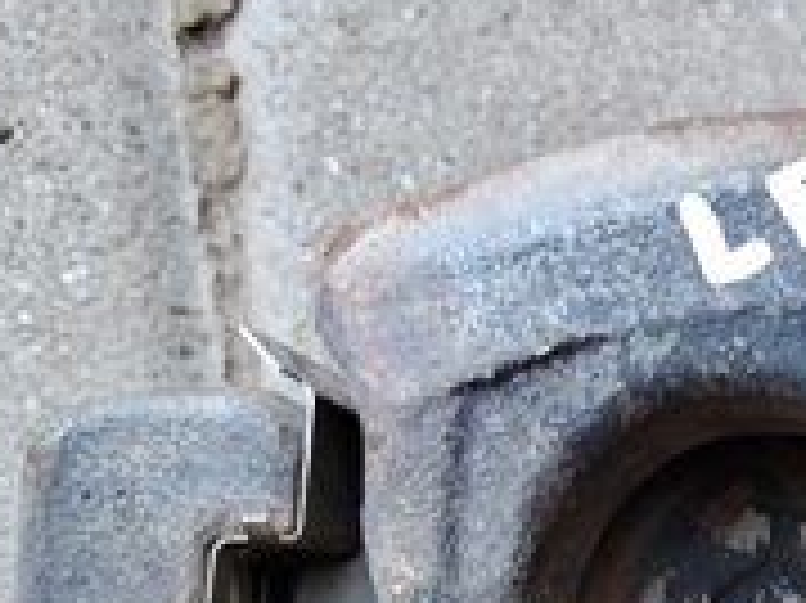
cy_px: 736
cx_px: 1085
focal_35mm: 93
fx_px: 2164
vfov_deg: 15.3
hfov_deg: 19.3
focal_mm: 3.98
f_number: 1.8
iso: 64
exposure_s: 1/40
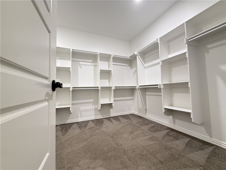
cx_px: 113
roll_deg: +1.8
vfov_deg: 85.7
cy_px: 85
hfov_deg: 102.1
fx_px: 91
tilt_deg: +3.0
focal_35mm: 14
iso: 200
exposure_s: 1/30
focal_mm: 2.22
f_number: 2.2
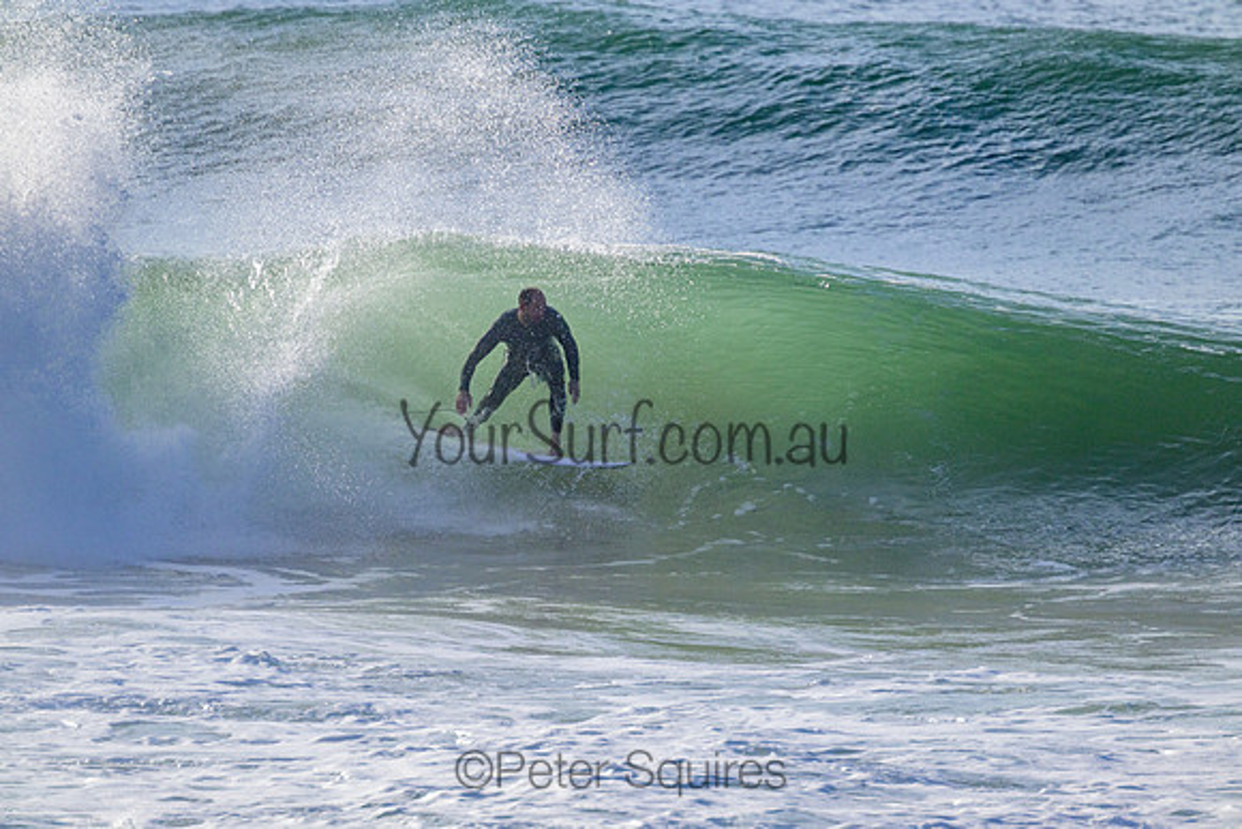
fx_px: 27605
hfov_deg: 2.6
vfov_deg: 1.7
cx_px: 621
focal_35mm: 800
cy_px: 414
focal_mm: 800
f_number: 11
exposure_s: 1/2000
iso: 900
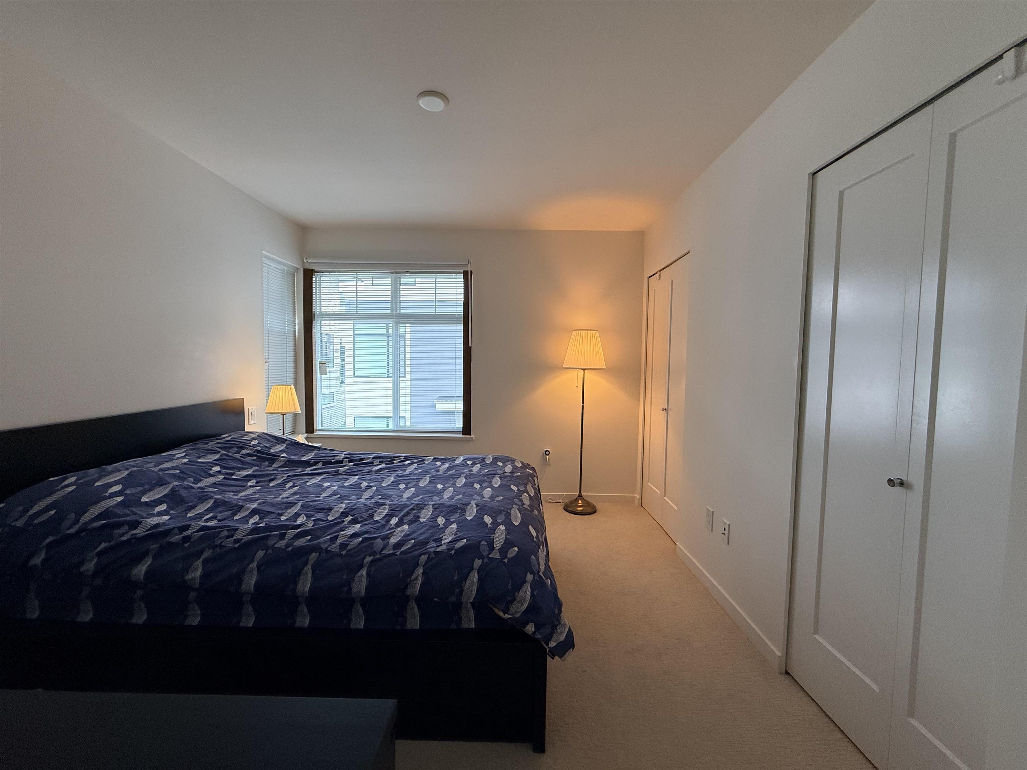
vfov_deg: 85.7
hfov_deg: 102.1
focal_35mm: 14
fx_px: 415
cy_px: 385
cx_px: 514
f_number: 2.2
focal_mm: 2.22
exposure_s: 1/120
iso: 125
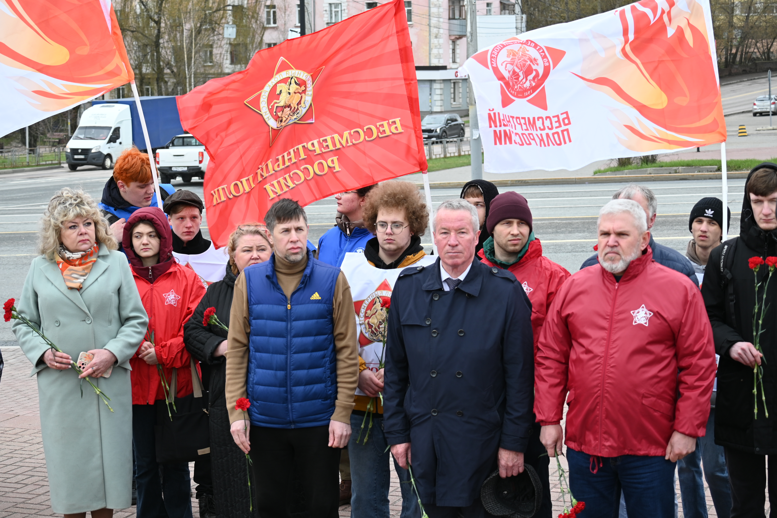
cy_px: 259
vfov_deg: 18.2
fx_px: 1619
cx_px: 388
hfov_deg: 27.0
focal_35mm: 75
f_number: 5
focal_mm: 50
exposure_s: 1/250
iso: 200
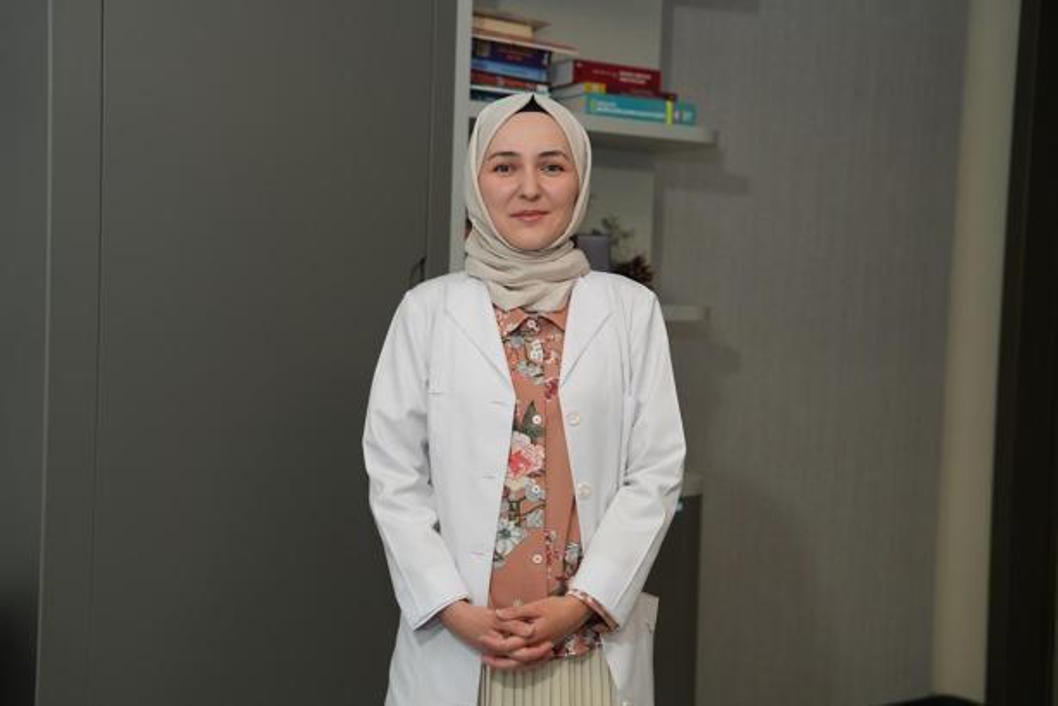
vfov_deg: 28.7
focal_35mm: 47
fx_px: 1382
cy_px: 353
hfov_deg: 41.9
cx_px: 529
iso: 320
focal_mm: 47
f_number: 2.8
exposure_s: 1/125
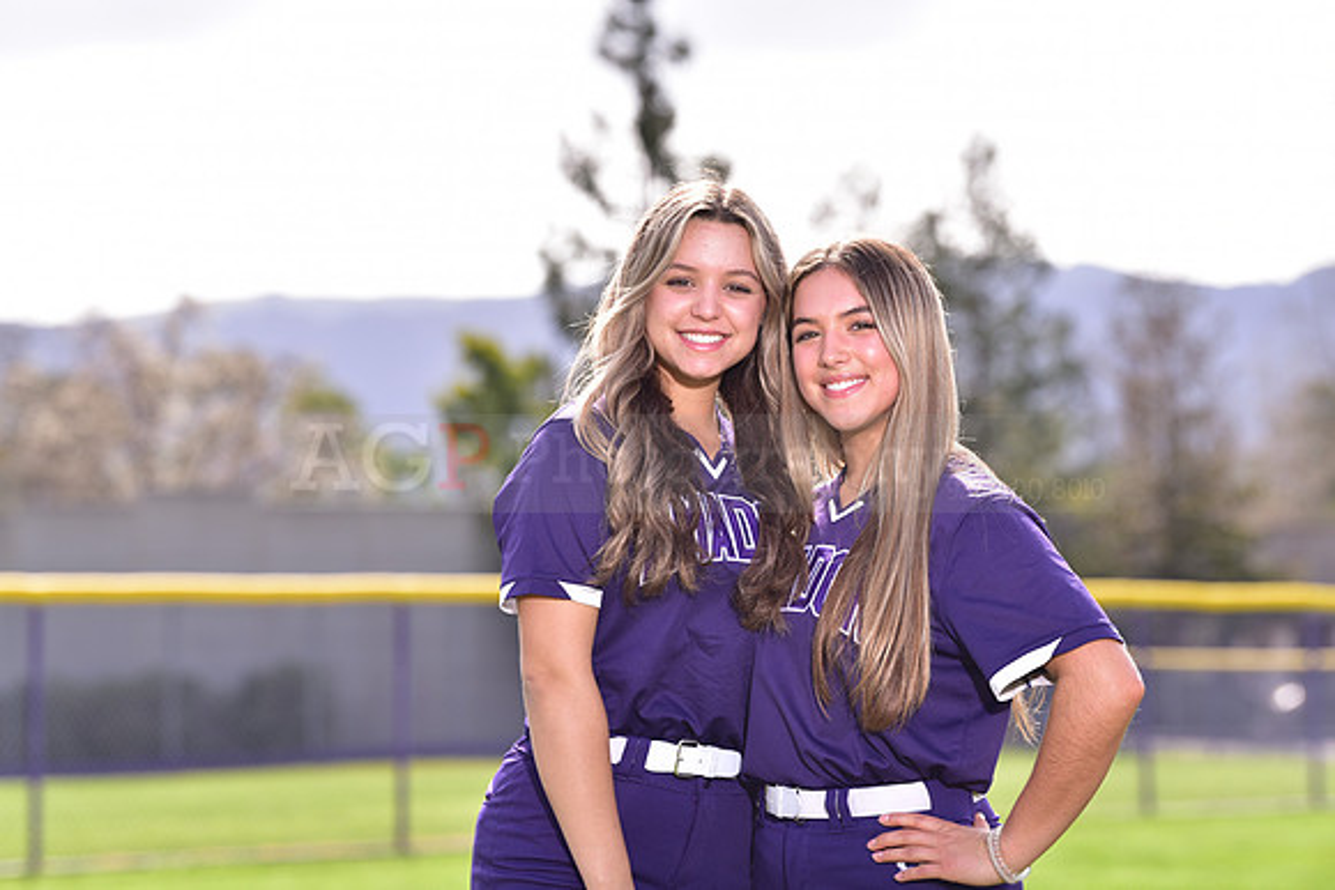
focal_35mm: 140
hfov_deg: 14.7
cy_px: 445
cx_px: 668
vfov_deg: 9.8
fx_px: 5193
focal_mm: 140
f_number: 5
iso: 100
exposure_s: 1/250
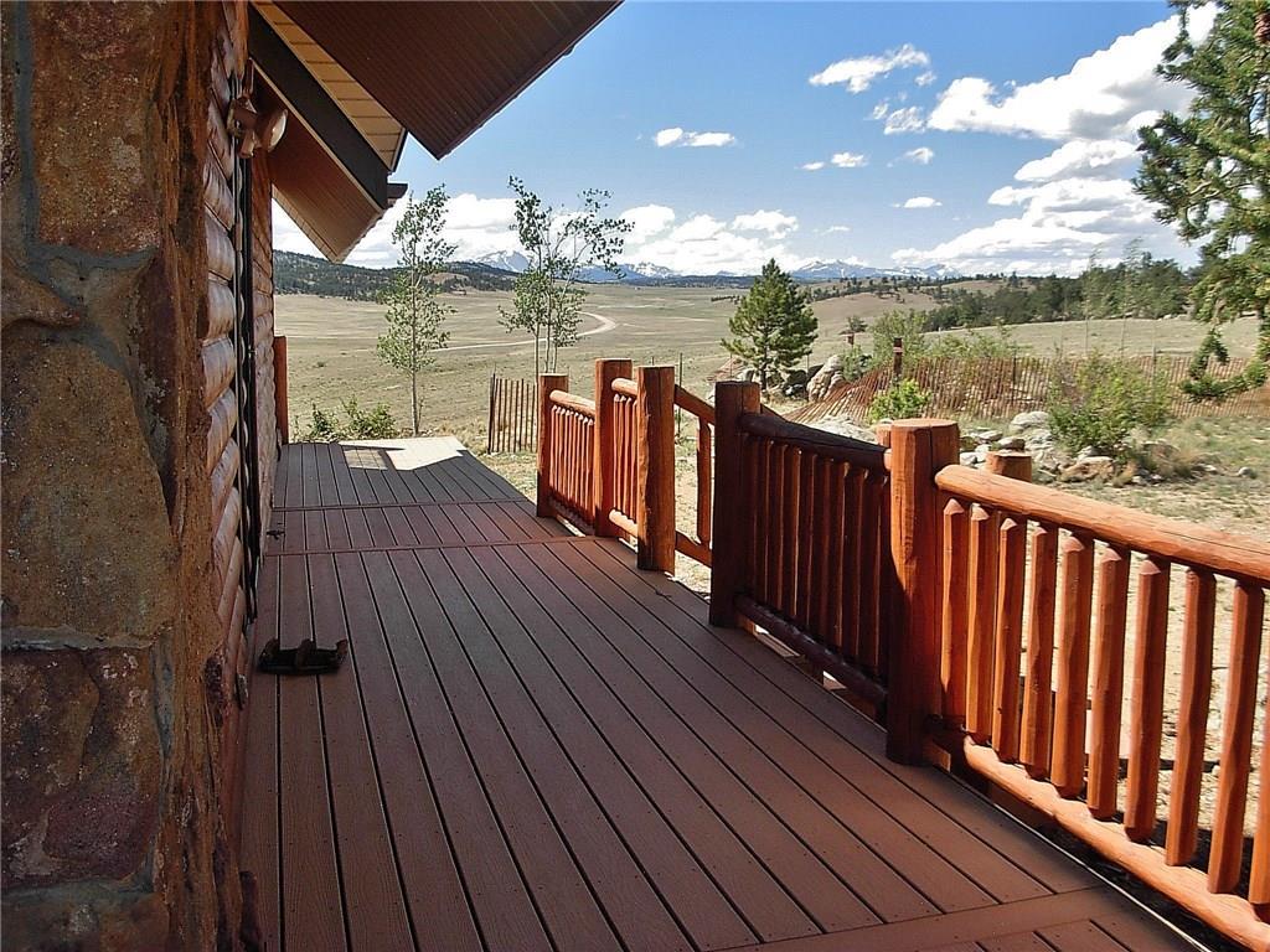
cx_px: 635
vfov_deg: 37.7
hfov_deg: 49.0
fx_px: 1394
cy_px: 476
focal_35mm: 38
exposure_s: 1/745
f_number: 2.9
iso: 79
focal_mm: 6.3
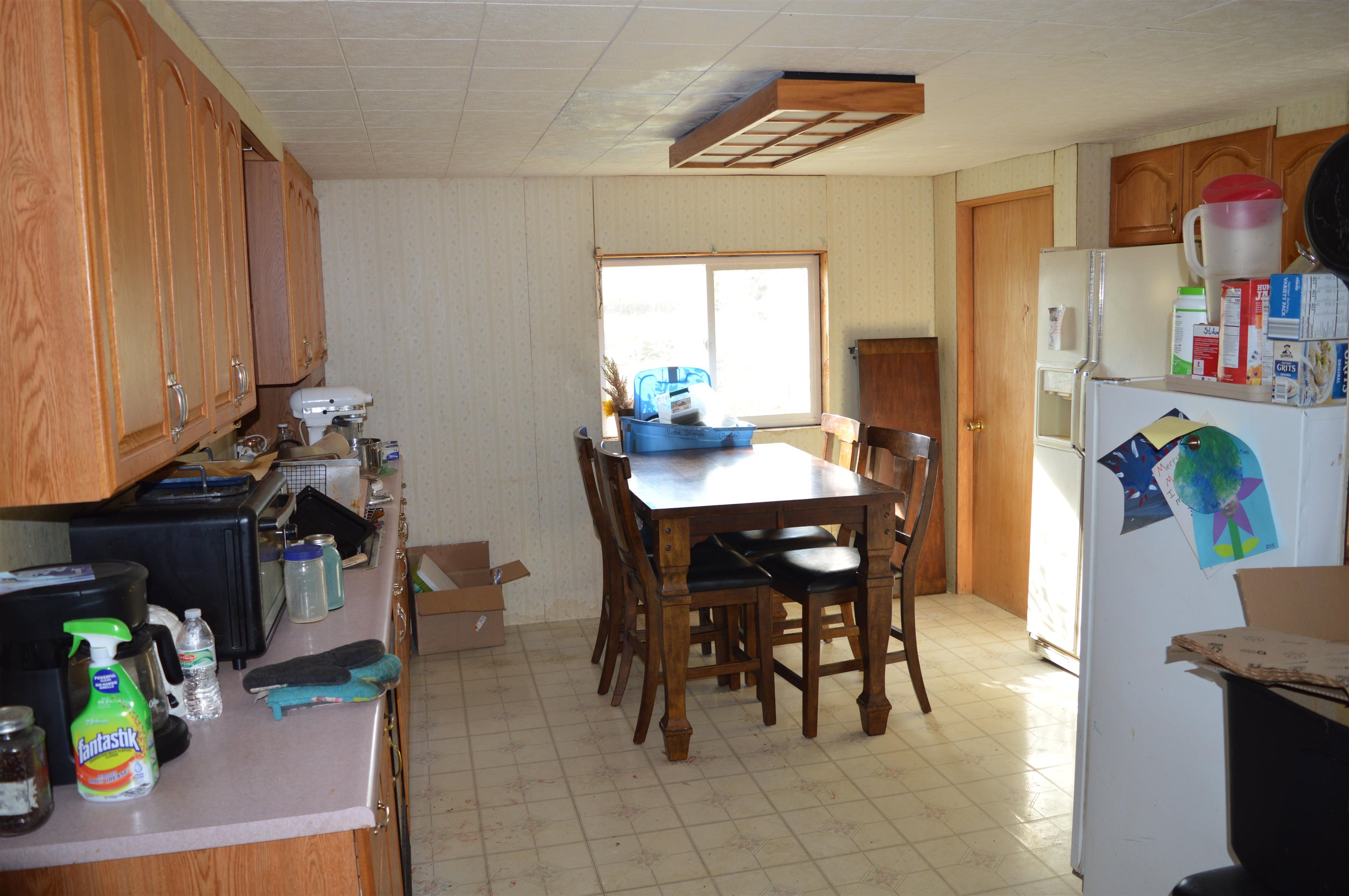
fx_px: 1011
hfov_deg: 67.4
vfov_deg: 47.8
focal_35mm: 27
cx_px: 674
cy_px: 448
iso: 250
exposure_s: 1/125
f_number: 4
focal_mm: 18
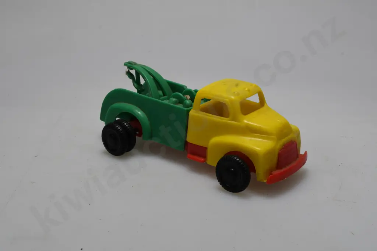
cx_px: 188
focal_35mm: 52
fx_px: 545
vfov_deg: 26.0
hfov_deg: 38.2
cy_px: 126
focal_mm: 35
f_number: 14
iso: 400
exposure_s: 1/320
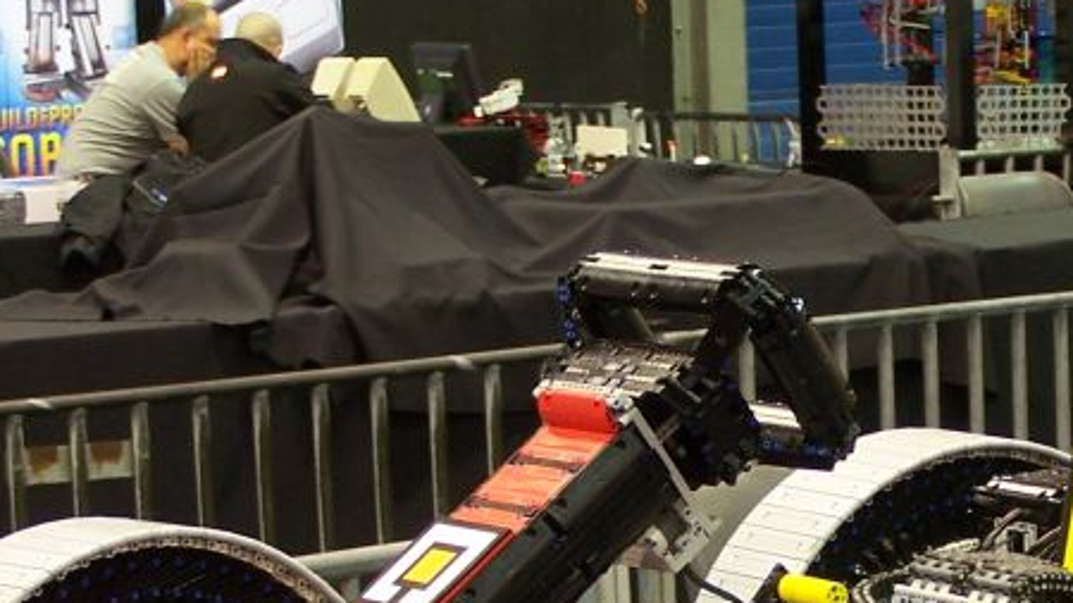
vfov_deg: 7.3
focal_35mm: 166
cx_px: 892
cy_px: 694
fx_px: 4722
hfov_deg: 12.9
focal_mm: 11.1
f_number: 3.2
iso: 80
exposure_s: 1/2
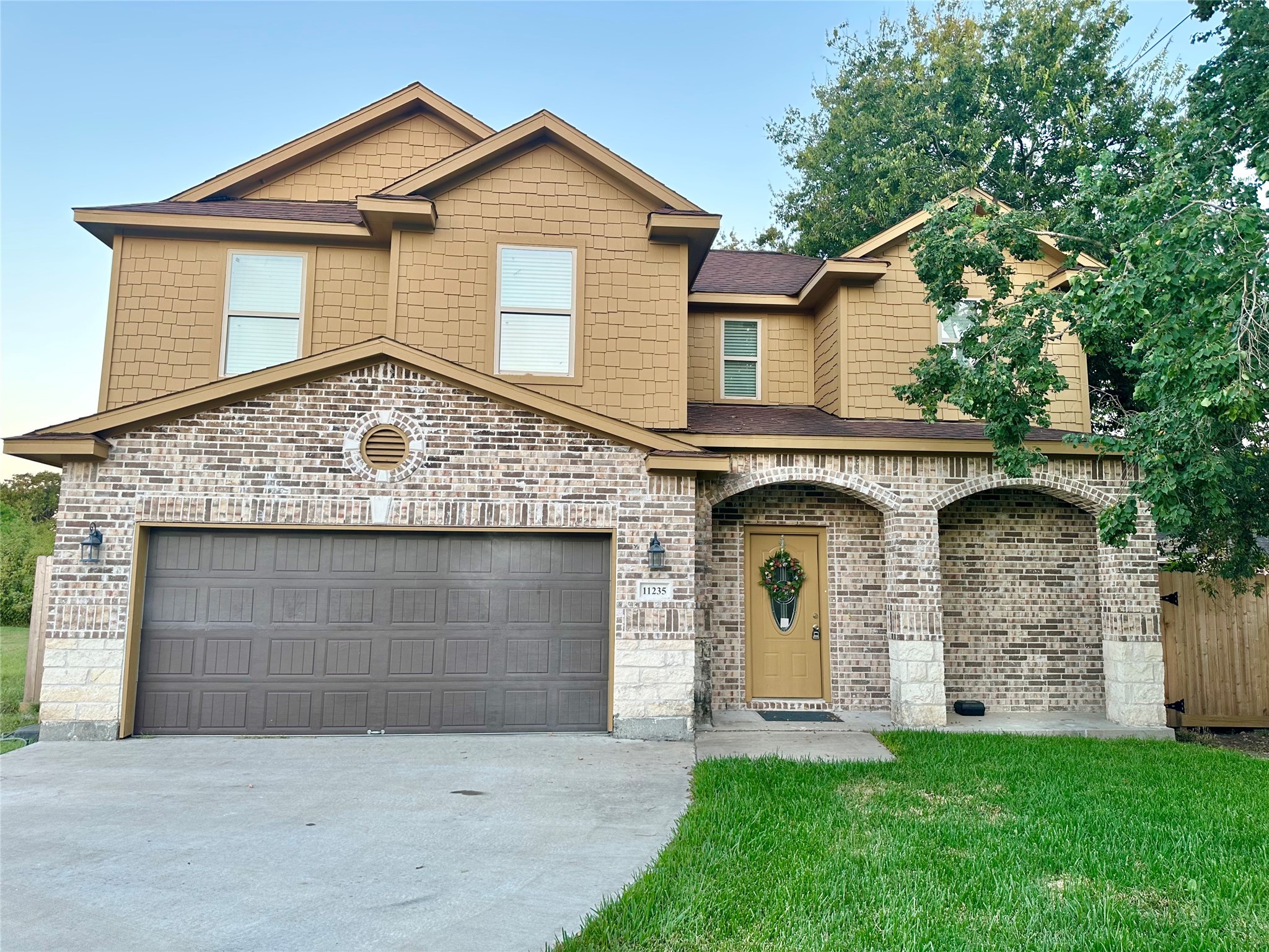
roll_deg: -0.6
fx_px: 880
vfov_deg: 56.8
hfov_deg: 71.6
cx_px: 634
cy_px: 476
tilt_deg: +7.4
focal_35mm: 24
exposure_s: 1/121
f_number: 1.78
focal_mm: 6.86
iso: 100
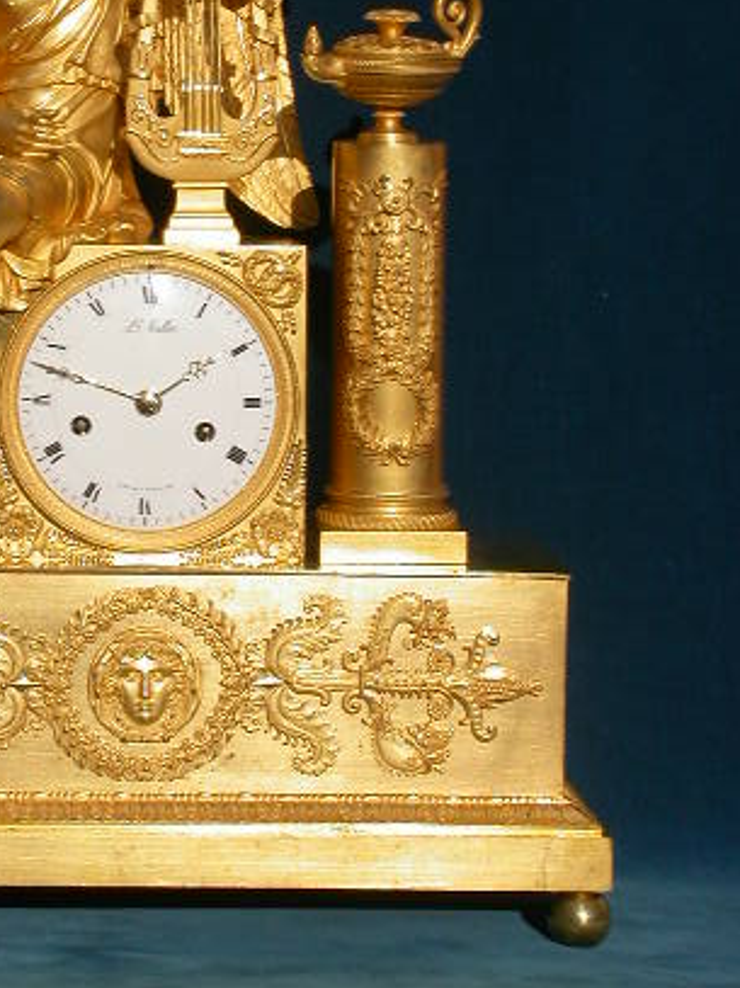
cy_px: 294
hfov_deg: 9.8
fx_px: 4306
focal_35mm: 151
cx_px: 163
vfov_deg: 13.1
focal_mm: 20
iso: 100
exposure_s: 1/850
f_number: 7.8
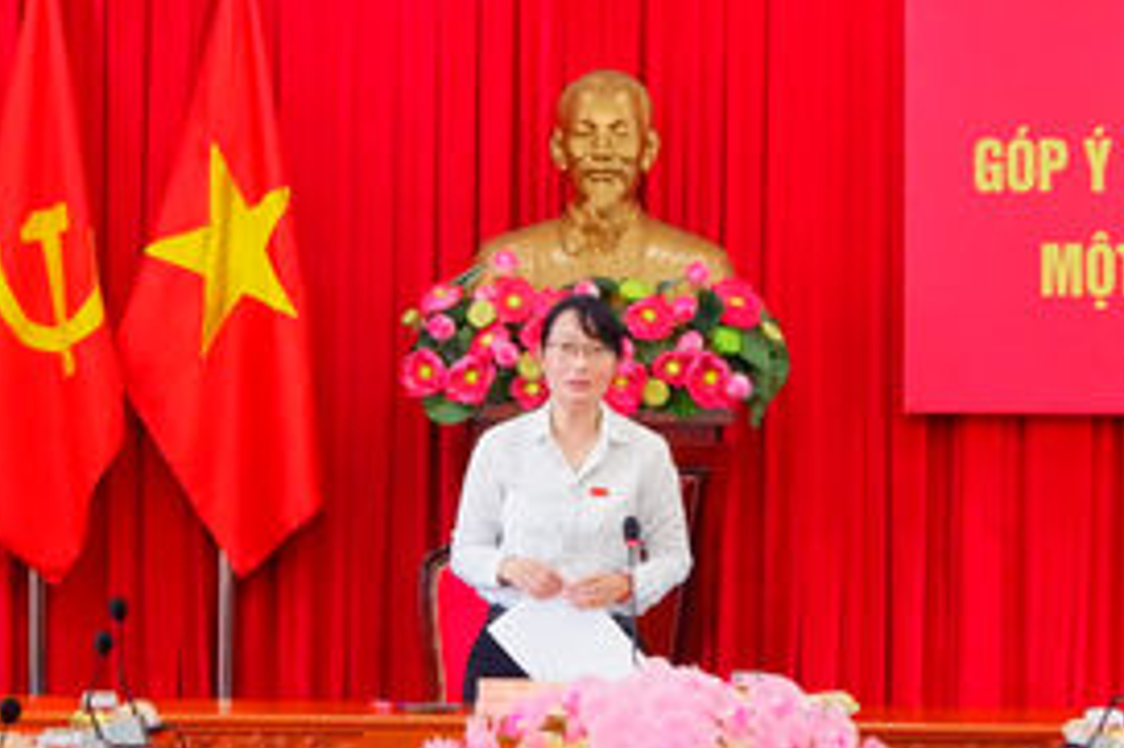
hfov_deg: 16.7
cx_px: 587
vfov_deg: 11.1
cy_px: 500
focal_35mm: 123
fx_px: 3838
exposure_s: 1/110
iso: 3200
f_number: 4
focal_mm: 41.1
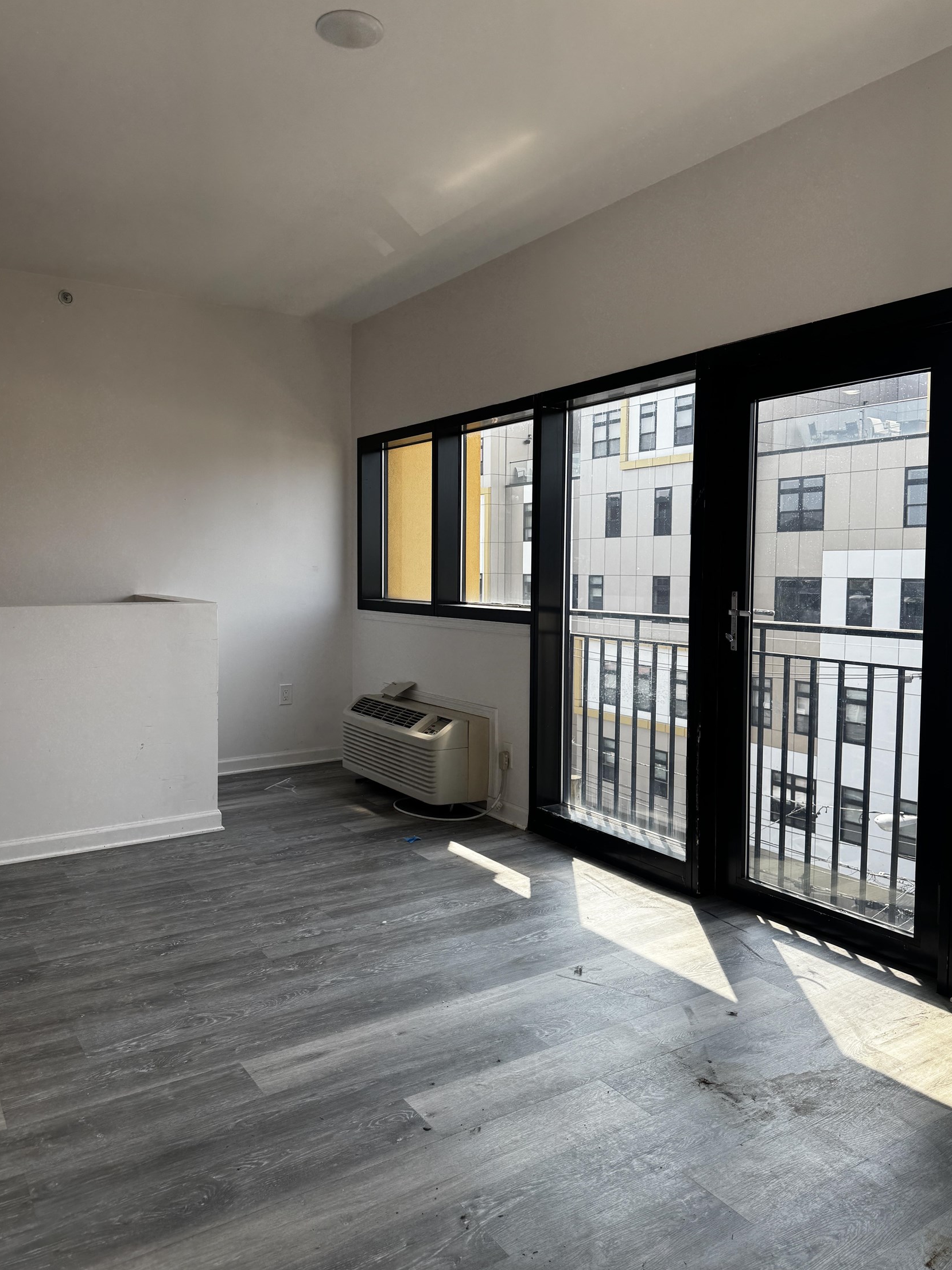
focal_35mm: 25
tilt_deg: -3.5
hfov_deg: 54.9
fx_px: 917
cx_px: 471
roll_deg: +0.2
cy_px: 622
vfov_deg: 69.4
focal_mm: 6.76
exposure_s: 1/853
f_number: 1.78
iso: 80
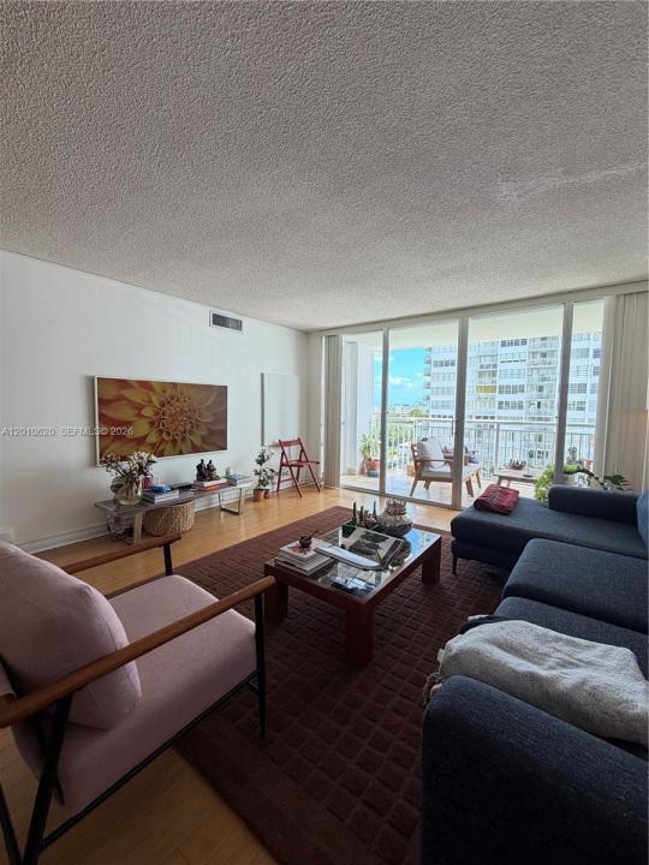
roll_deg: -1.1
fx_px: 350
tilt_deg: -4.6
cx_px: 324
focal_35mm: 14
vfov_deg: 102.1
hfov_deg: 85.7
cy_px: 432
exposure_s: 1/120
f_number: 2.2
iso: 80
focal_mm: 2.22
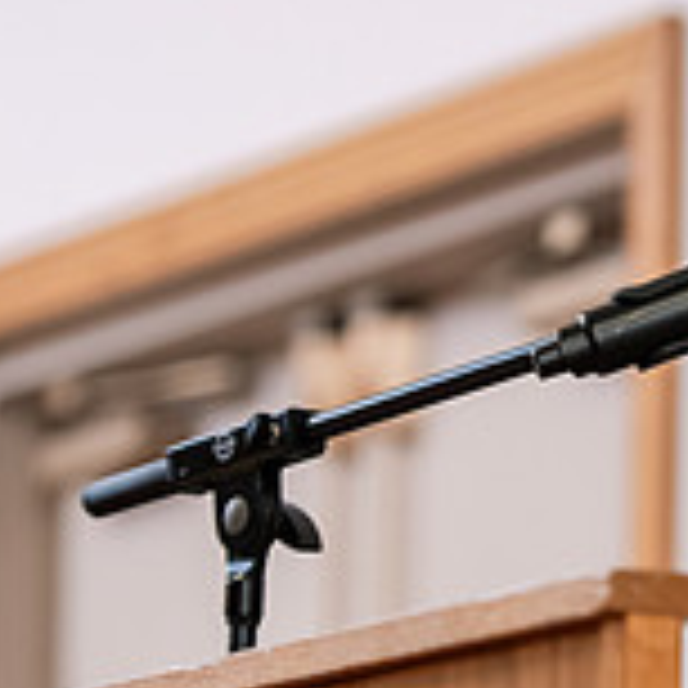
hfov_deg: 4.7
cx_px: 859
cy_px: 443
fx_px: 8432
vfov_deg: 4.7
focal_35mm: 375
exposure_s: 1/200
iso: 2000
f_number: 2.8
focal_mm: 116
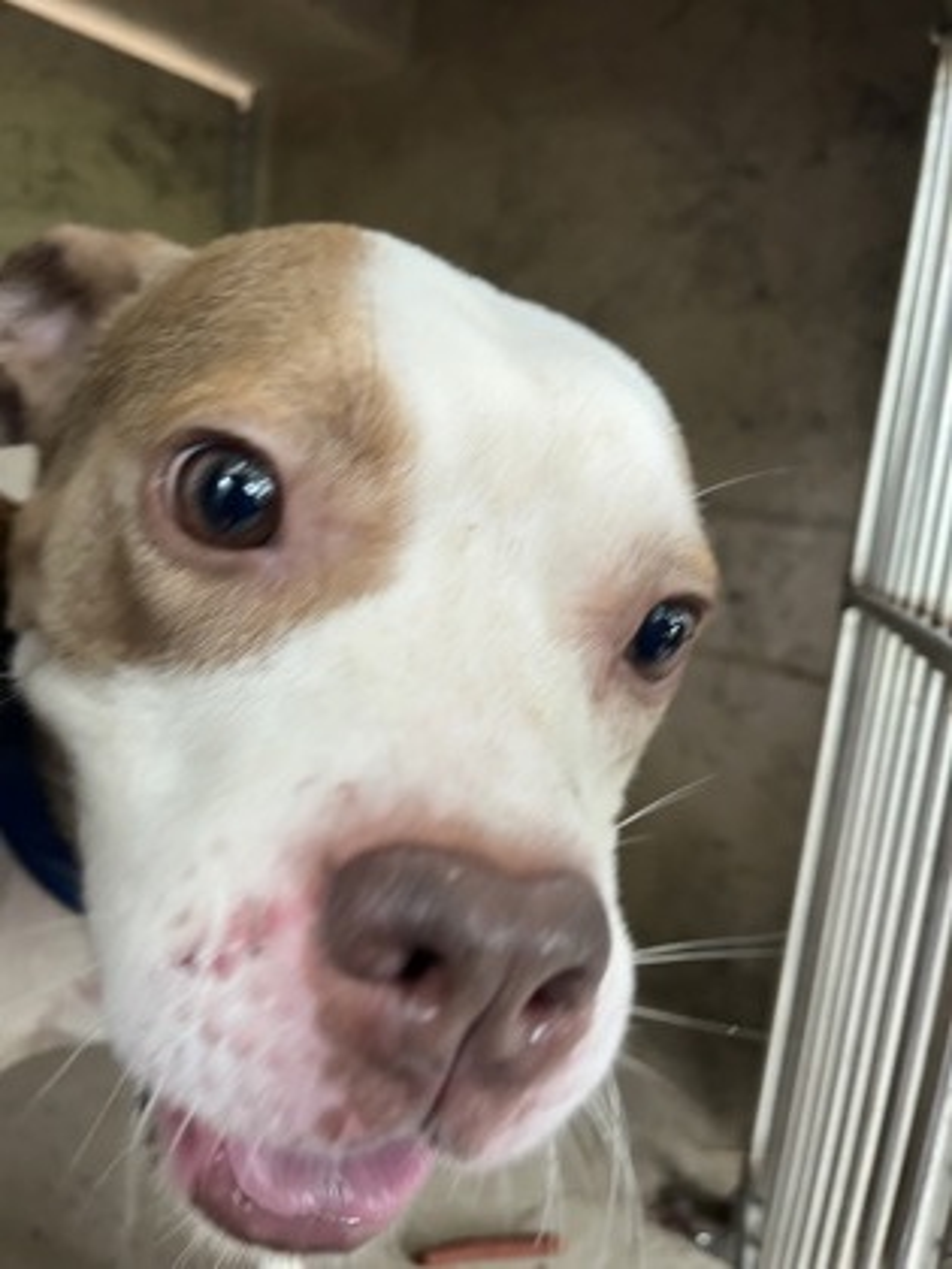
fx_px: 953
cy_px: 634
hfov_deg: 53.1
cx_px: 476
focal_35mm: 26
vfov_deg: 67.3
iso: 160
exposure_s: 1/60
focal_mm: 5.1
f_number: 1.6
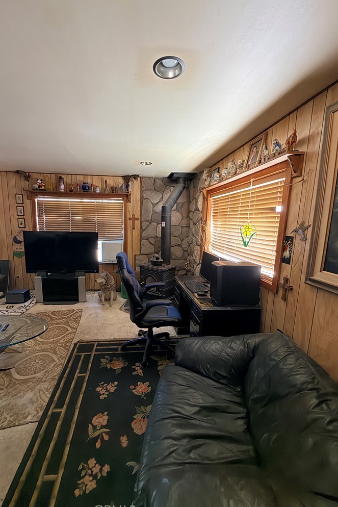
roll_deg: -1.5
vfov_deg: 100.4
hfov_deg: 77.1
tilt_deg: -10.3
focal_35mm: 15
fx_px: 211
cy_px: 256
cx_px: 153
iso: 400
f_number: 2.2
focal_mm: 2.22
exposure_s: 1/40
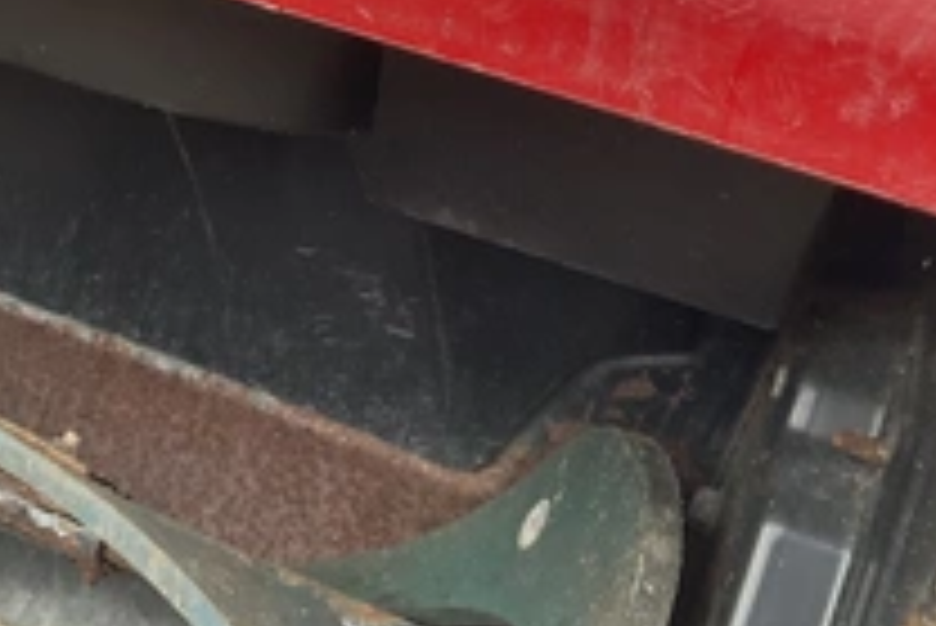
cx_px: 94
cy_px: 126
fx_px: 1509
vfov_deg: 23.1
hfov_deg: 32.7
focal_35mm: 58
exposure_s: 1/107
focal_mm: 3
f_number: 1.8
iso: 64
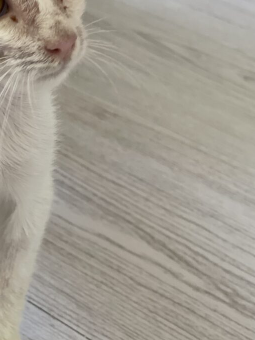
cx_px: 85
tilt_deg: -31.3
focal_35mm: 96
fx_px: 943
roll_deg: -6.6
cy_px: 127
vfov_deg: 20.4
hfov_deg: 15.4
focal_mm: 7.5
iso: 250
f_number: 2.2
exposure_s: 1/97
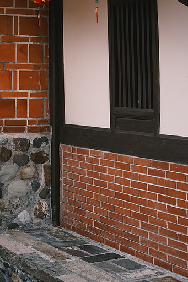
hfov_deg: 16.6
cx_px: -13
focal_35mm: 80
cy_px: 46
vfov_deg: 24.8
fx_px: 627
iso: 200
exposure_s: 1/250
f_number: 4.5
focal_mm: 35
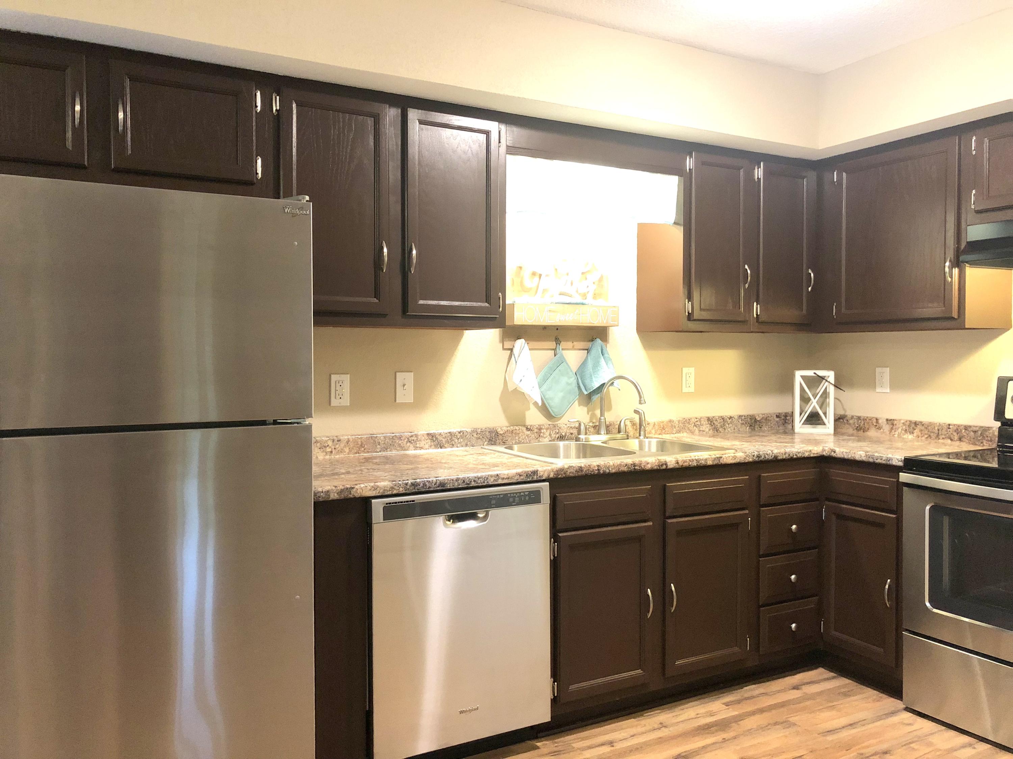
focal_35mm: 28
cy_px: 380
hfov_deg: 63.4
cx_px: 506
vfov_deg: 49.7
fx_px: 819
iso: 100
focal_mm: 4
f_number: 1.8
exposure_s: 1/15
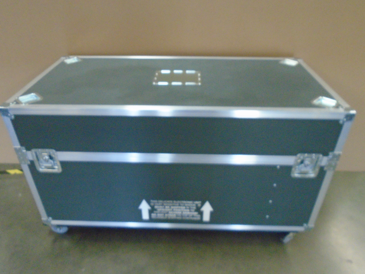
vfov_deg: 53.1
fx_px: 274
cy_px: 137
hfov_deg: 67.3
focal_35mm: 26
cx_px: 182
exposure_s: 1/40
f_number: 3.2
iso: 800
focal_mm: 4.6
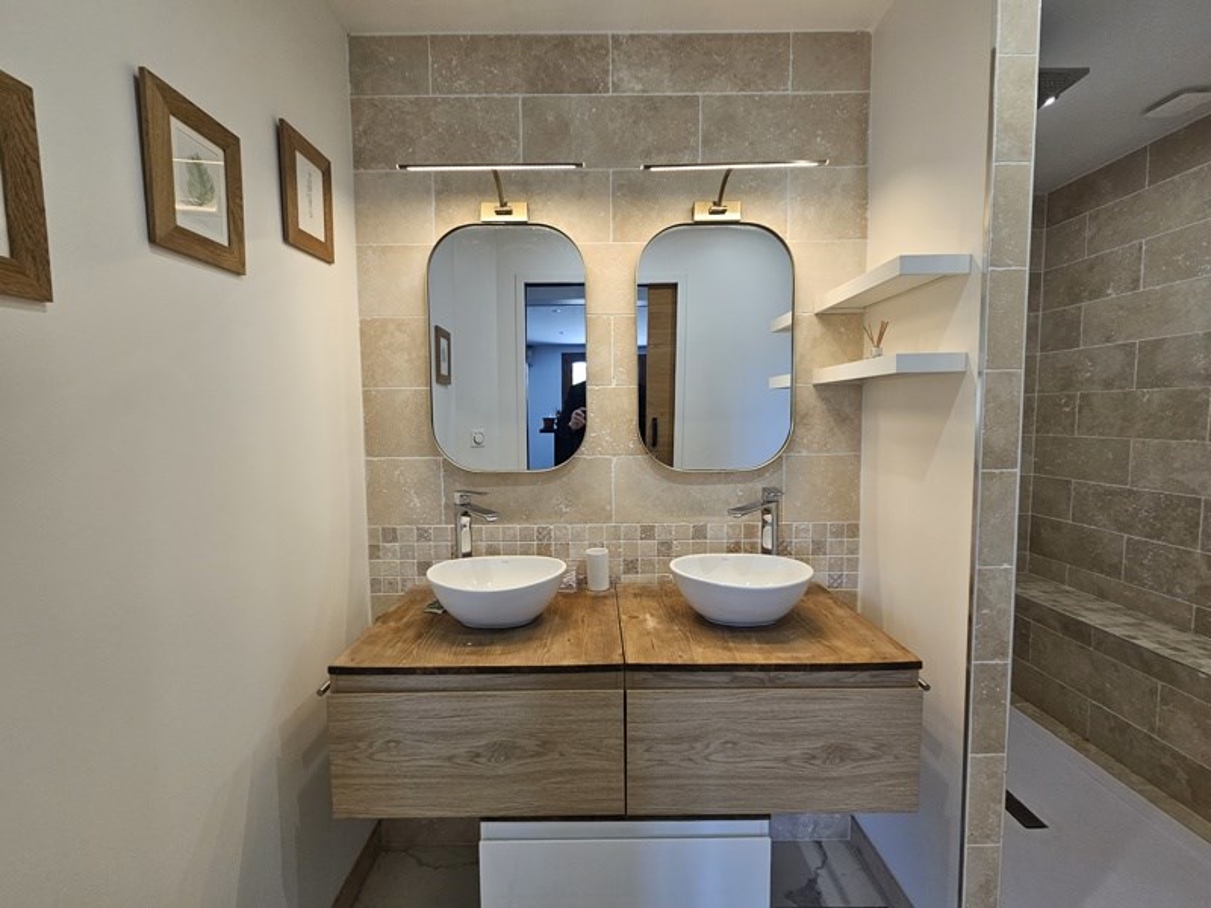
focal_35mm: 13
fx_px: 455
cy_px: 454
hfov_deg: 106.2
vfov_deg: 89.9
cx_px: 606
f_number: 2.2
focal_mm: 2.2
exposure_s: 1/50
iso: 100
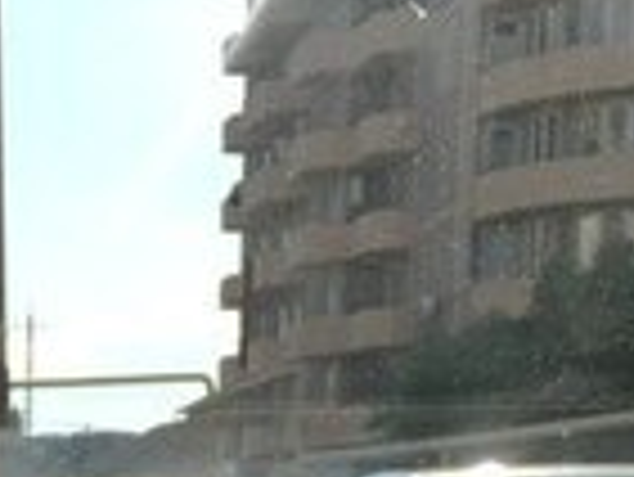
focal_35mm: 136
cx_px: -472
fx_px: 2493
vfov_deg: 10.0
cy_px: 997
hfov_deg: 13.2
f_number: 2.2
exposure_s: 1/2326
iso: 32
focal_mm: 4.15
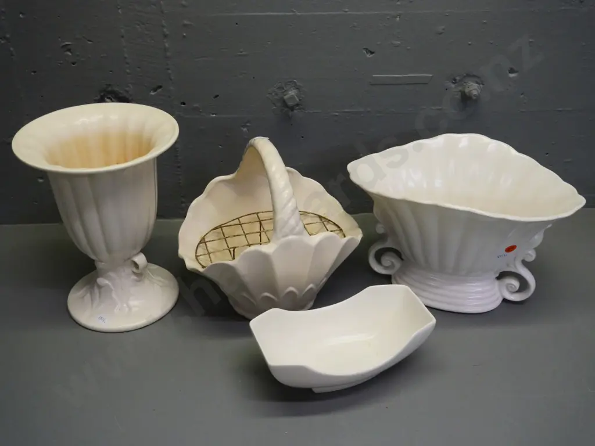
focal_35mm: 40
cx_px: 298
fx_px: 688
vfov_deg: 36.0
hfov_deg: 46.8
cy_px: 223
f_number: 5.6
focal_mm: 20
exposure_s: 1/320
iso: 3200
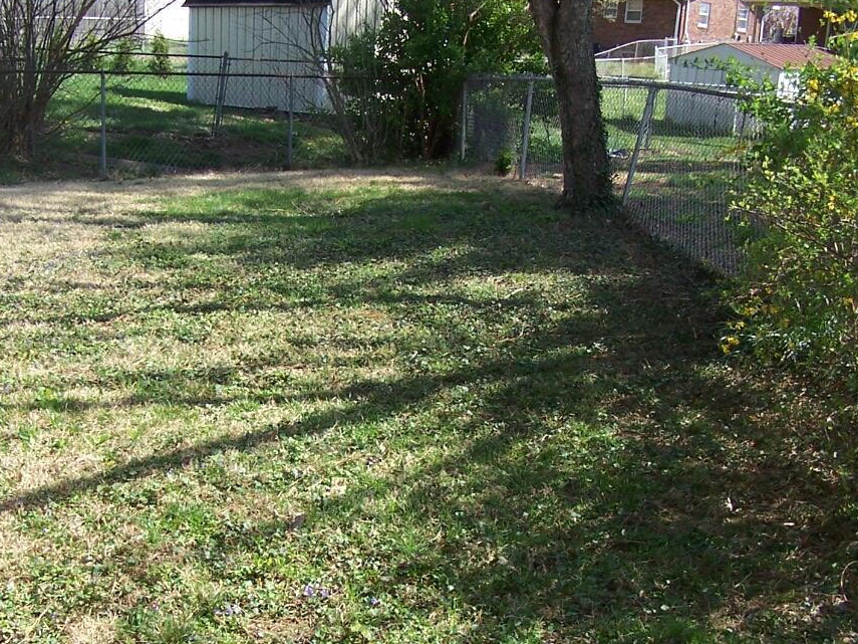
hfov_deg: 28.1
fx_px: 1710
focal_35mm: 69
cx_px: 347
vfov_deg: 21.2
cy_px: 458
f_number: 2.8
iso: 80
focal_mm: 6.3
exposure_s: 1/500
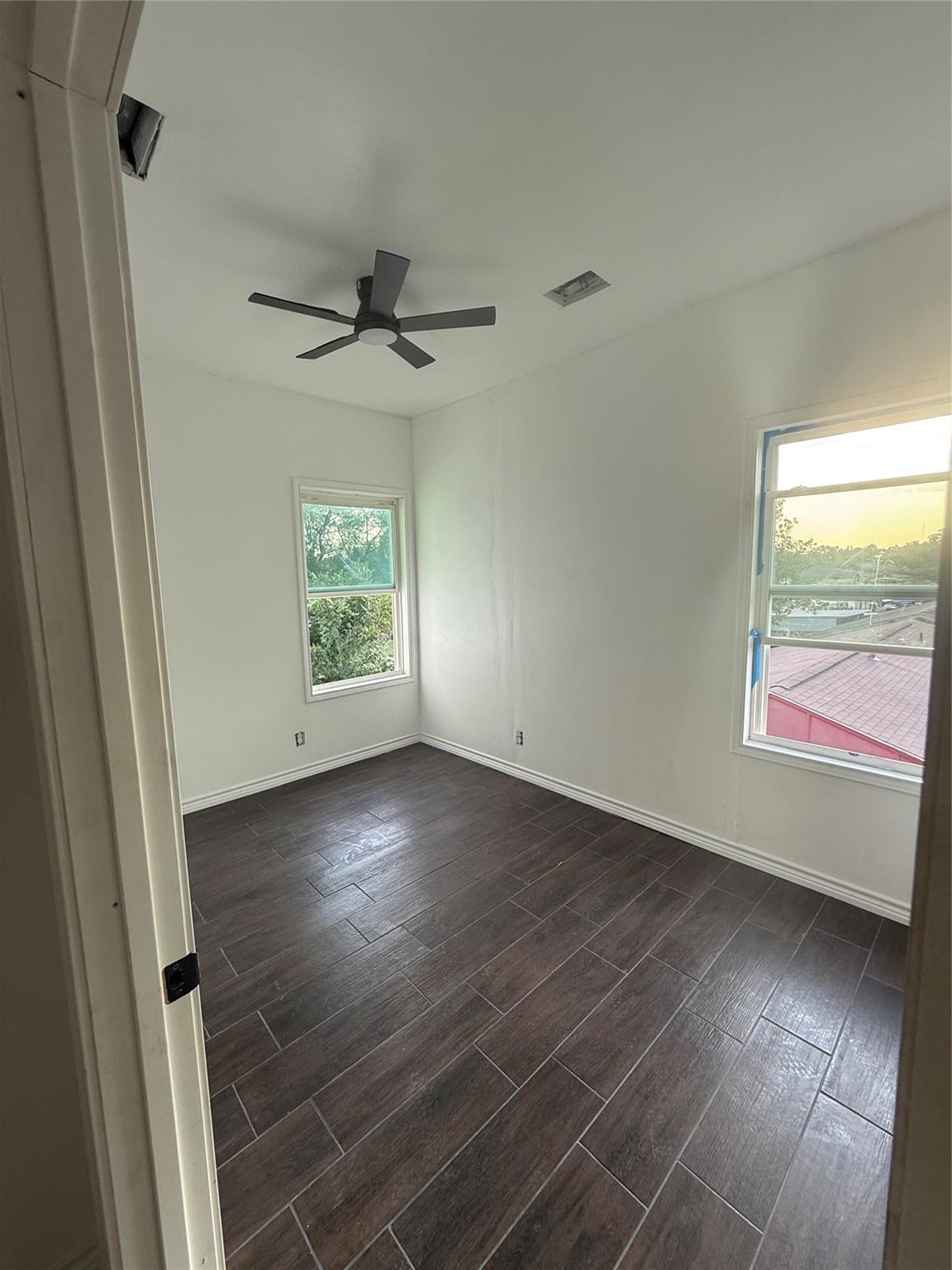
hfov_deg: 85.7
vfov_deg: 102.1
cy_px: 635
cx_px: 476
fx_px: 513
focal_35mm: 14
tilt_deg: -6.5
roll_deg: +1.1
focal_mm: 2.22
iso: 64
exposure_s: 1/99
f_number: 2.2
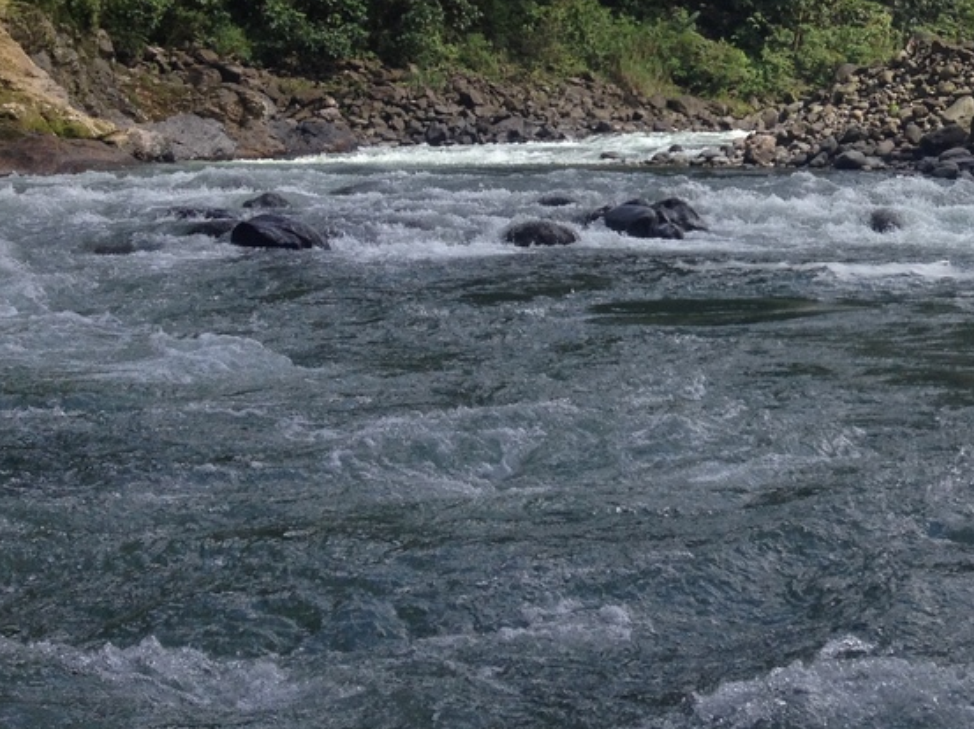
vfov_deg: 18.9
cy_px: 16
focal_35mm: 76
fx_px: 2137
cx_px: 1020
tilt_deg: +1.1
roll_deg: -1.2
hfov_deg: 24.3
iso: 50
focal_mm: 4.28
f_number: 2.4
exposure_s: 1/613
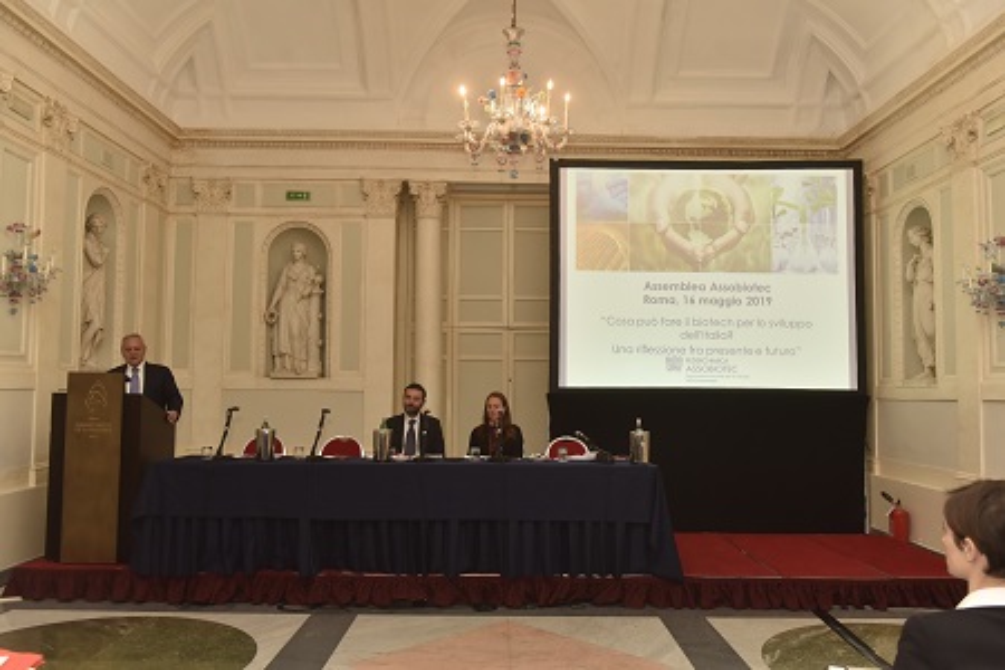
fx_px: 865
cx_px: 502
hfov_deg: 60.3
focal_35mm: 31
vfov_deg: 42.3
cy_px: 335
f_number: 5
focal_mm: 31
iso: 1000
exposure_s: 1/125
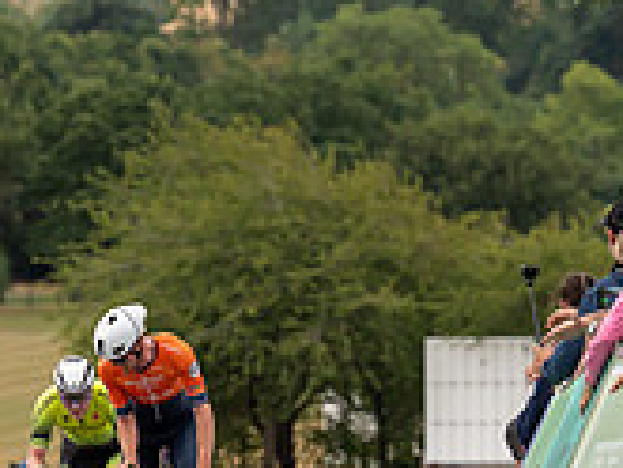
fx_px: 8843
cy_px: 417
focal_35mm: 491
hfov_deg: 4.0
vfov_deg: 3.0
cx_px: 125
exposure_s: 1/1000
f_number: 3.5
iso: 640
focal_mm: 145
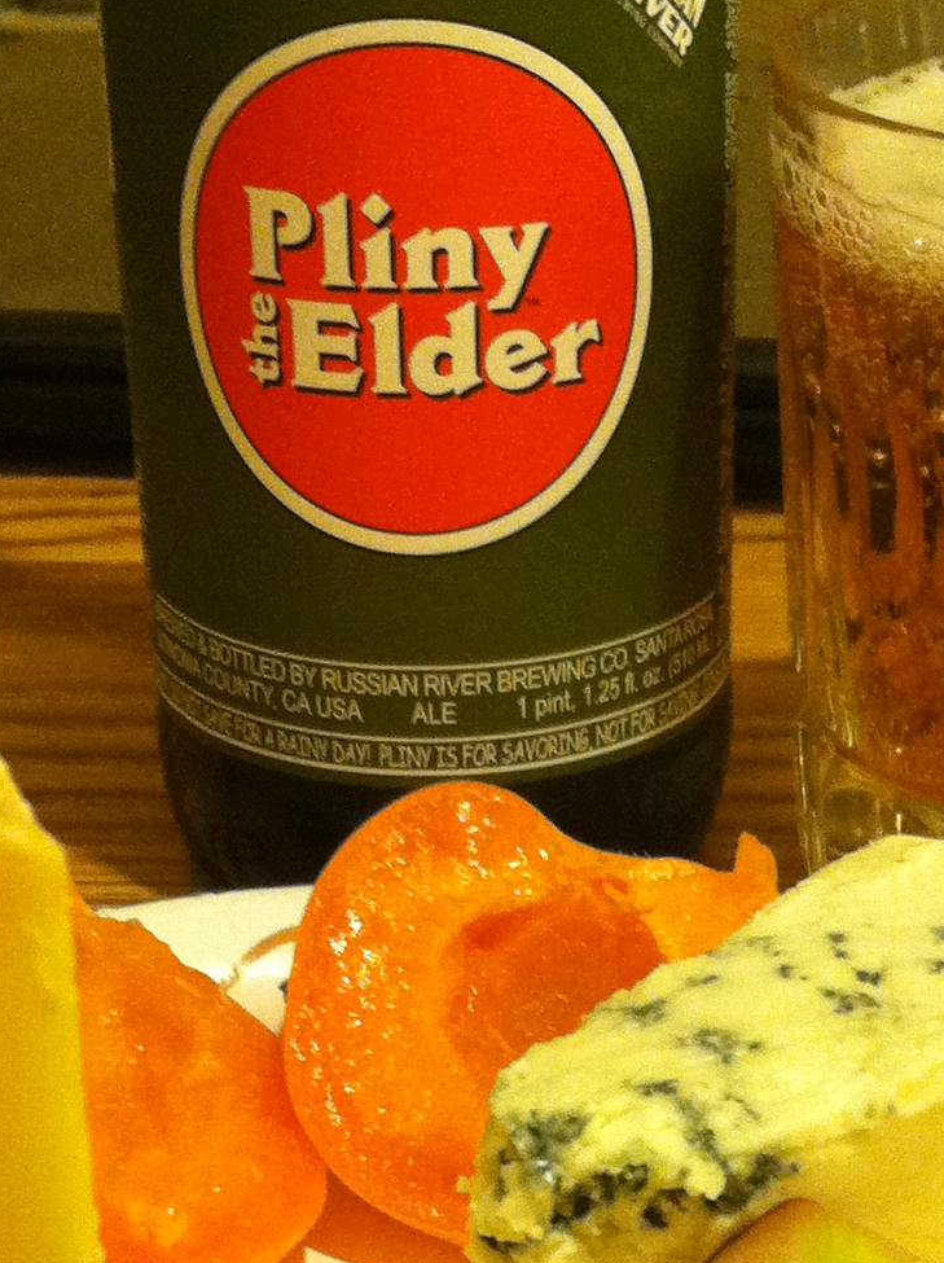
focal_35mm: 93
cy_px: 1049
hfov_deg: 15.8
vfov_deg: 20.8
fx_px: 3388
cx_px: 614
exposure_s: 1/15
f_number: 2.8
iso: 320
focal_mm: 3.85
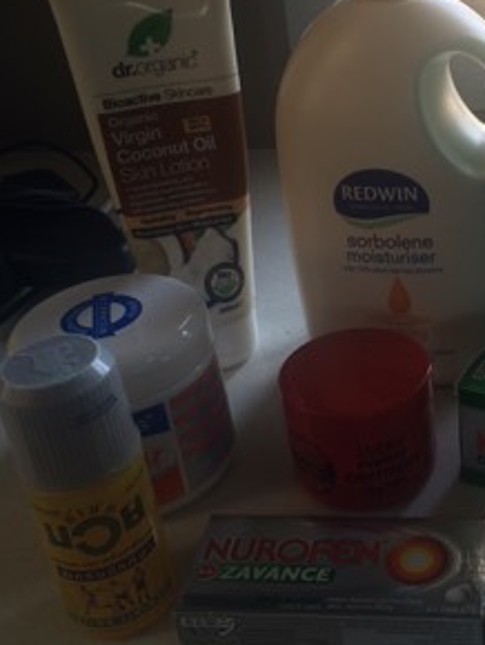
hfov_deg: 27.3
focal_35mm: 52
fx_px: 970
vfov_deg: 36.7
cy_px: 265
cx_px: 414
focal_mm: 4.15
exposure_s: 1/40
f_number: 2.2
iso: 40
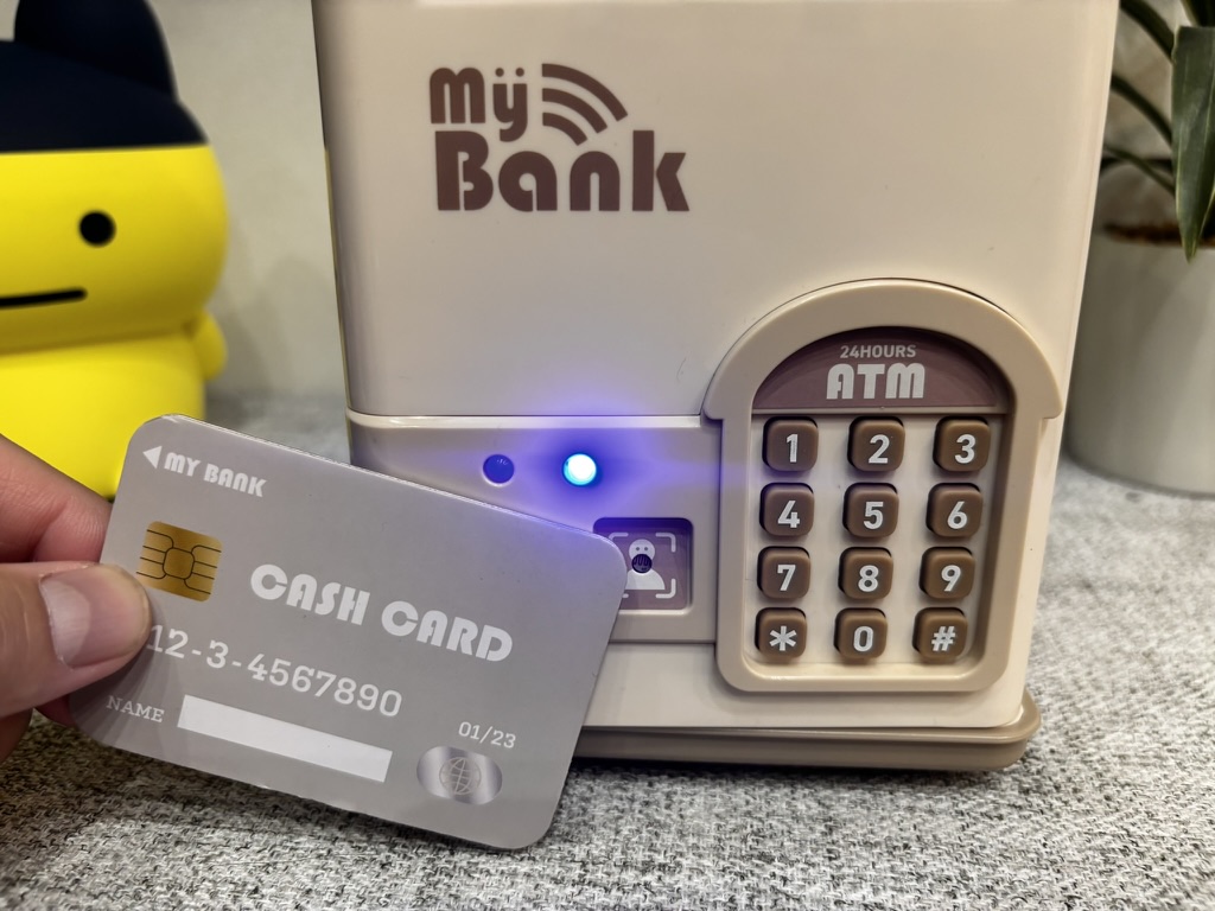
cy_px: 456
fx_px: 913
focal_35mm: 26
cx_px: 608
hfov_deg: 67.3
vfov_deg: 53.1
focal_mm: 5.96
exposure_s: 1/60
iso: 100
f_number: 1.6
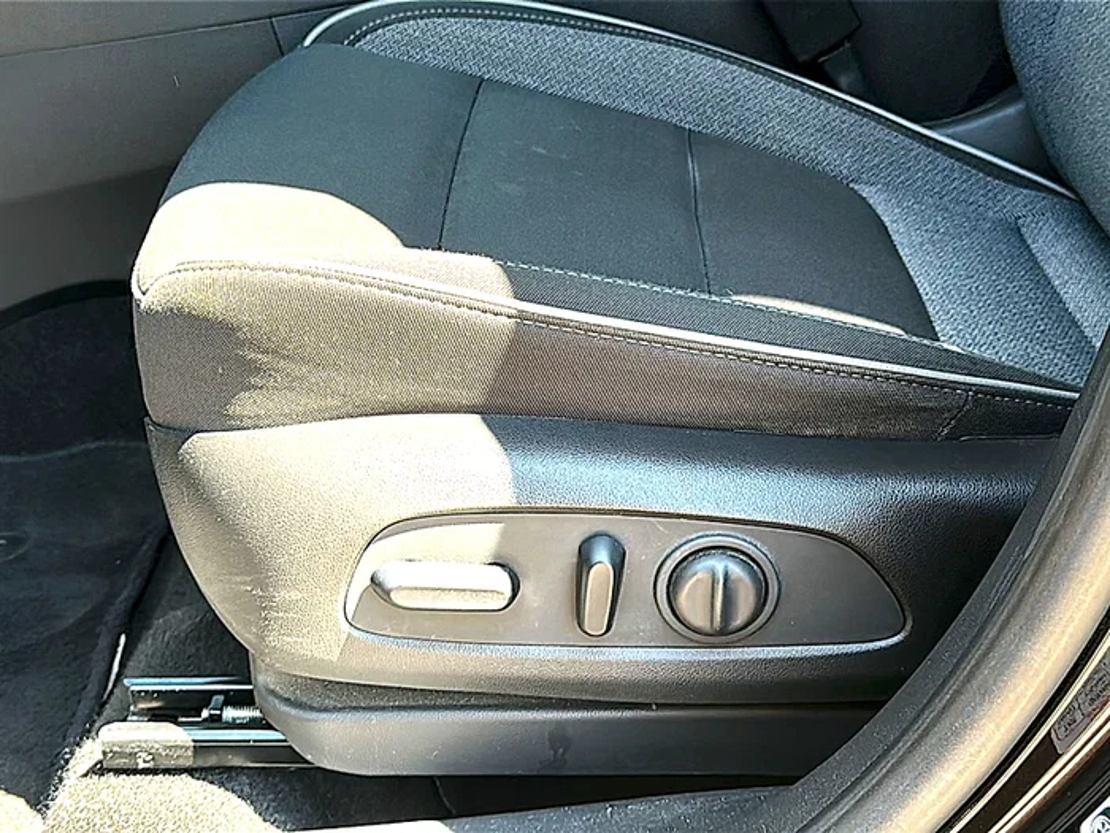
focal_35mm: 42
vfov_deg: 34.3
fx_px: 1347
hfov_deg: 44.8
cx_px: 555
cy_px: 416
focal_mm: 6.86
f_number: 1.78
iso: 100
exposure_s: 1/251
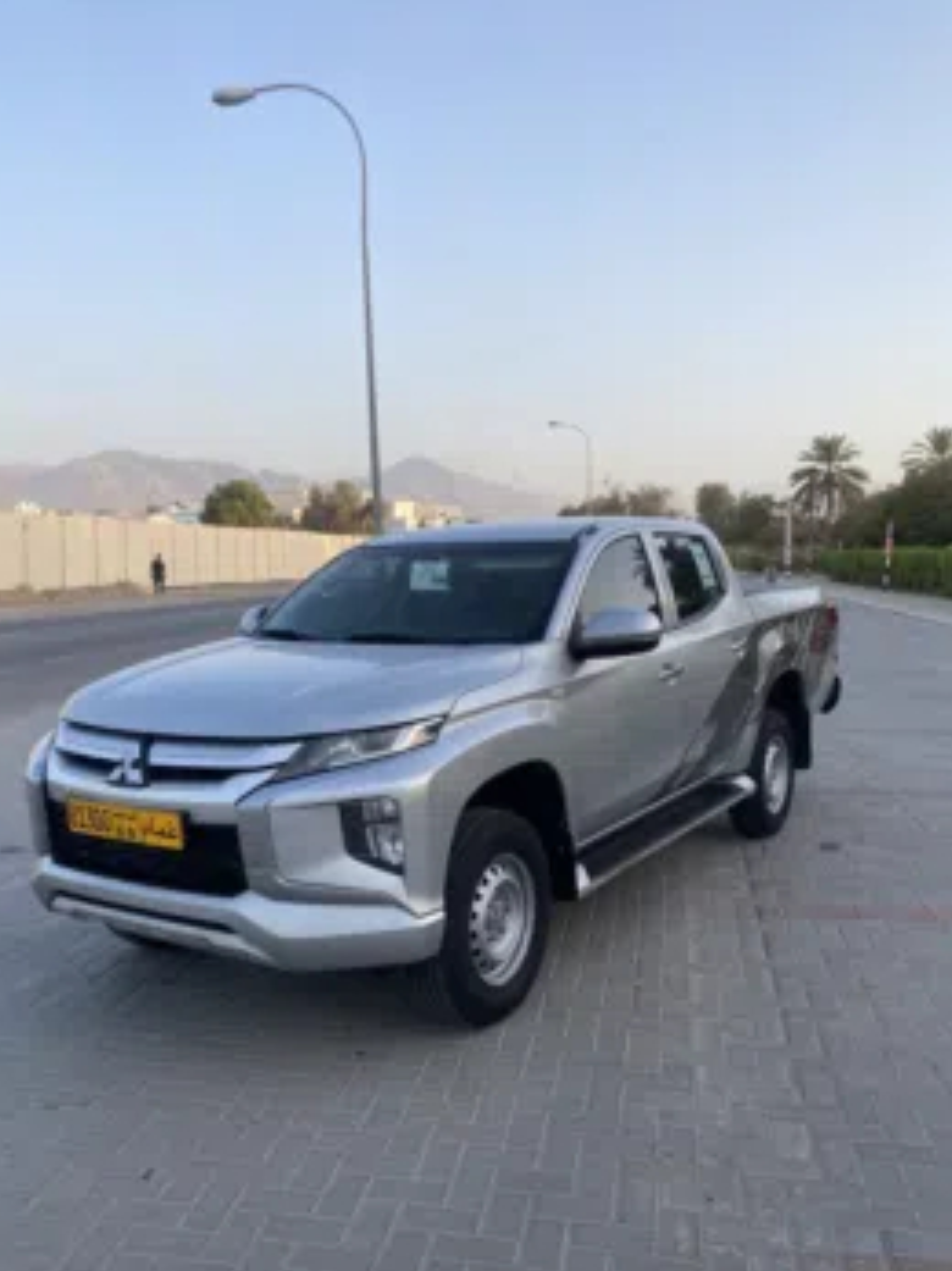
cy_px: 685
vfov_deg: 59.9
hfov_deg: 46.7
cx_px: 432
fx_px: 1101
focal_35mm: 30
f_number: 1.8
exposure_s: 1/549
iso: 32
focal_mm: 4.25
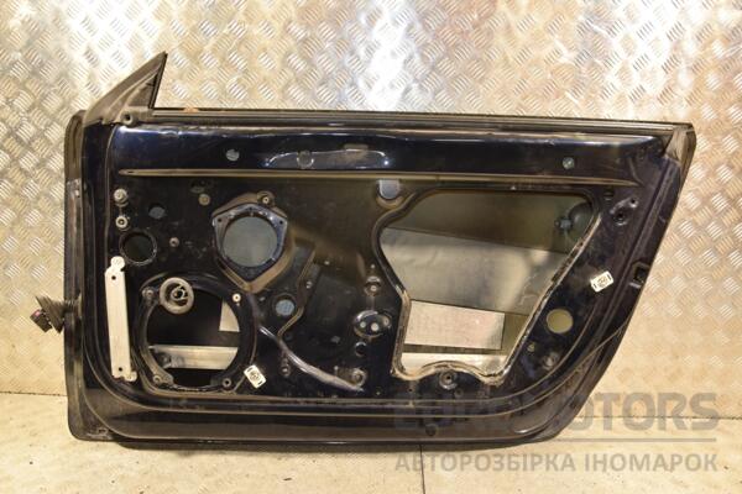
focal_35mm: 27
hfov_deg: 67.4
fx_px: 556
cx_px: 371
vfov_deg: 47.9
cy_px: 247
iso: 800
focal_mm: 18
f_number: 5
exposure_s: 1/100
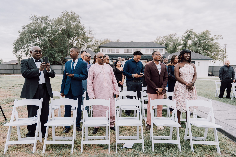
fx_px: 164
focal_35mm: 25
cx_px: 120
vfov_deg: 51.3
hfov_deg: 71.5
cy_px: 81
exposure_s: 1/320
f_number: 2.8
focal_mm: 24
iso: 250
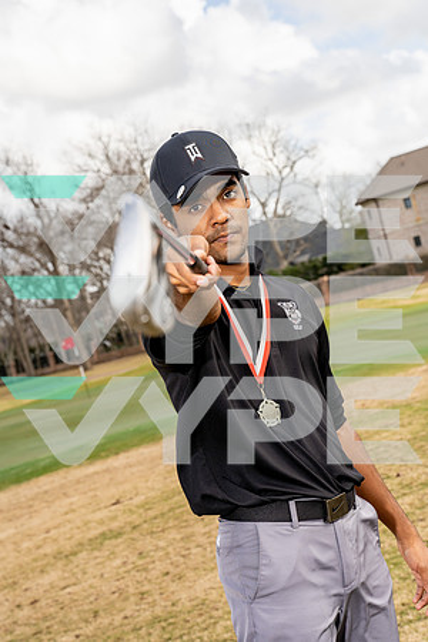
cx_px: 214
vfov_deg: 28.8
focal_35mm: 70
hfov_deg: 19.5
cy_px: 321
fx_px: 1248
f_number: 8
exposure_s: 1/250
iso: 100
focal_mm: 70
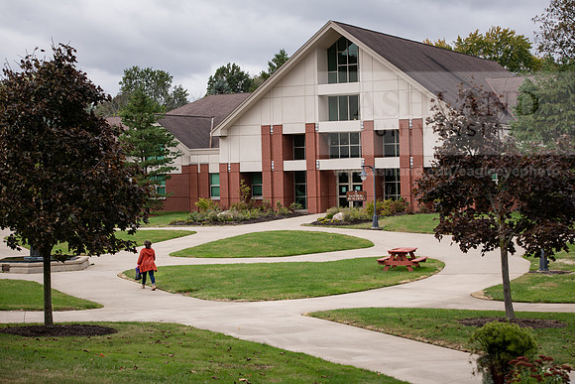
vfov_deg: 19.5
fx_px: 1118
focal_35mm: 70
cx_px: 288
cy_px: 192
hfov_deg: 28.8
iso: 200
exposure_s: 1/500
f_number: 5.6
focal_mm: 70
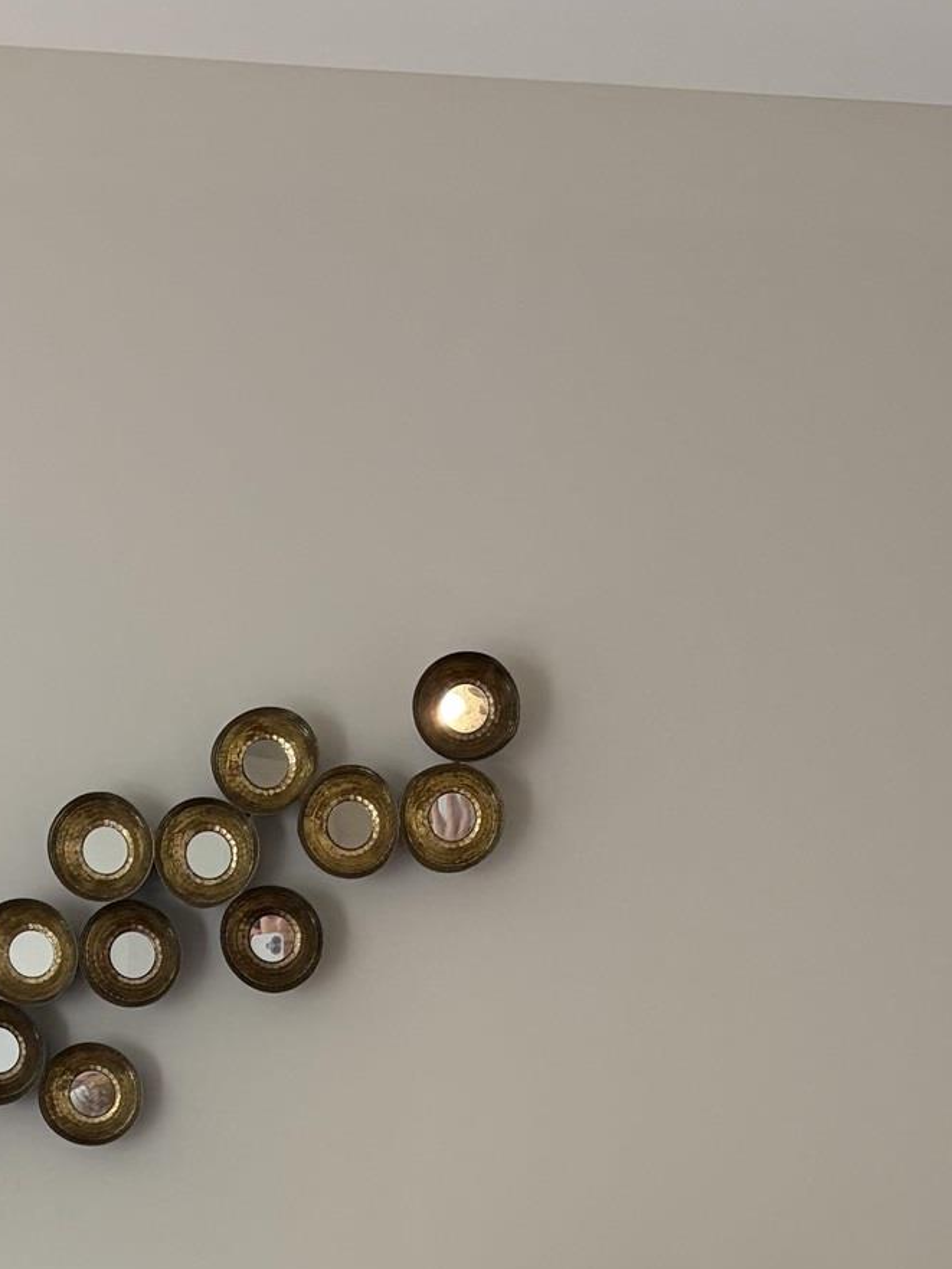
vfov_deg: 25.4
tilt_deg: -9.4
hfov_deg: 21.6
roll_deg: -3.8
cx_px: 331
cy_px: 1554
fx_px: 2493
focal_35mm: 68
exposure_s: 1/120
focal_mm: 5.96
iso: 100
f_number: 1.6
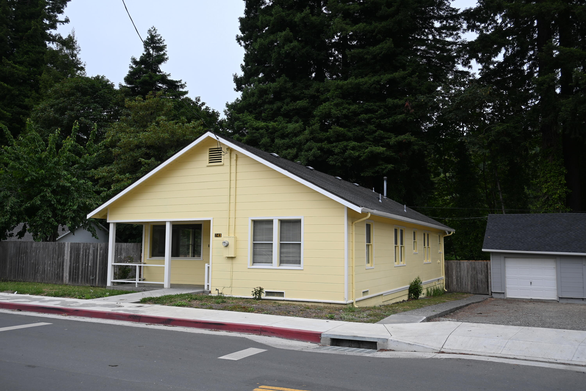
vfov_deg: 40.0
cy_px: 196
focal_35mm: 33
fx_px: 537
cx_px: 293
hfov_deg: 57.2
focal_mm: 22
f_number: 5
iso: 100
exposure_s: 1/100
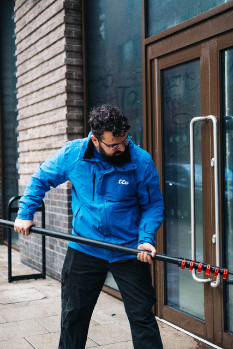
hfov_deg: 25.5
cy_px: 174
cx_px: 116
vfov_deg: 37.5
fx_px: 514
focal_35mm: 53
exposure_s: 1/320
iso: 200
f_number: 2
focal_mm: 35
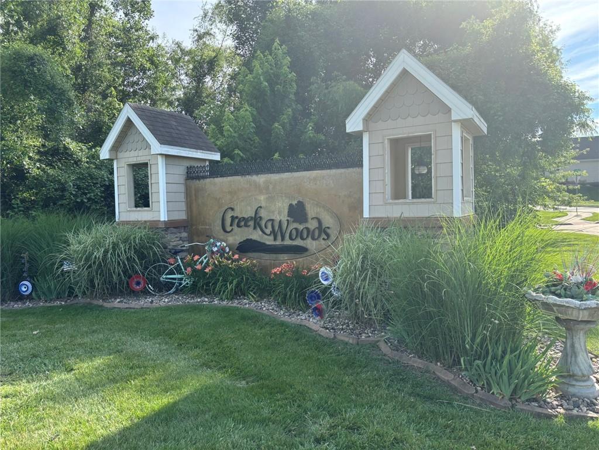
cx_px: 300
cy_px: 225
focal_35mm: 26
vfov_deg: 53.1
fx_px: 450
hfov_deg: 67.3
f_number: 1.6
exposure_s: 1/1103
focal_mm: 5.96
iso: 50
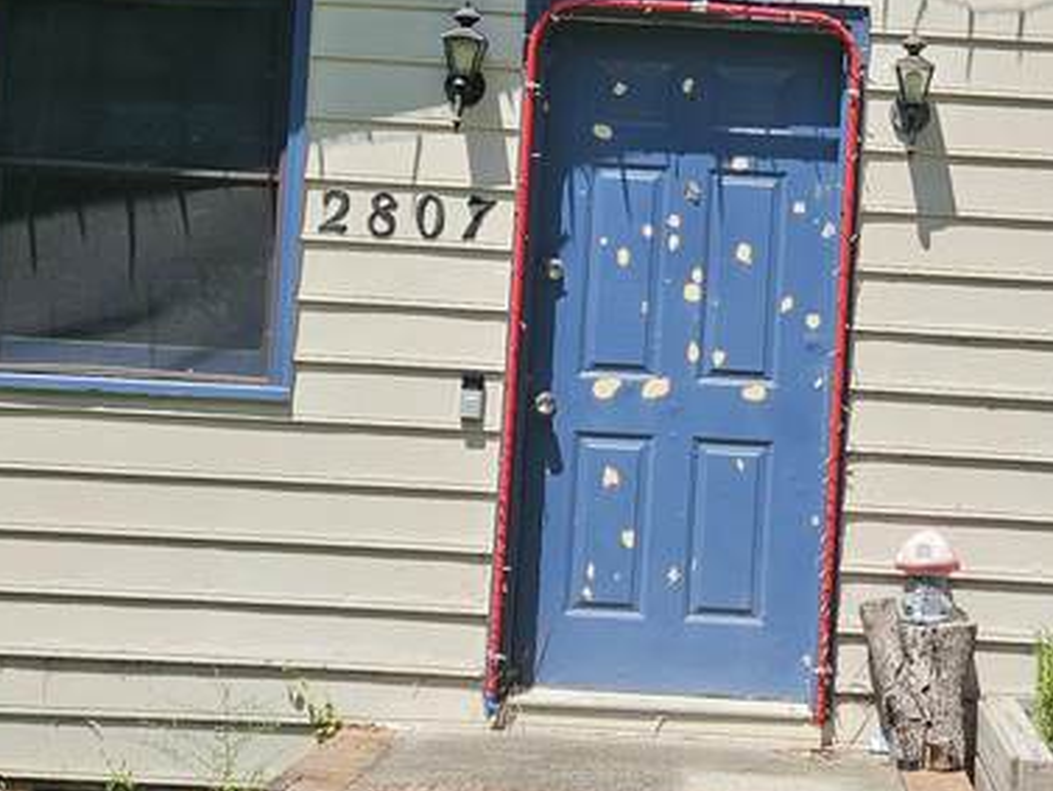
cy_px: 324
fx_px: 2373
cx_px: 818
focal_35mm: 78
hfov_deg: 24.7
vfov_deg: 18.9
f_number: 1.8
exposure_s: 1/1645
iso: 25
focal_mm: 5.4
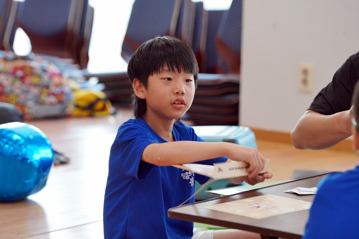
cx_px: 180
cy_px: 120
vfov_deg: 9.9
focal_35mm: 138
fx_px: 1376
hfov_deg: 14.9
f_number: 4
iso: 1250
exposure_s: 1/160
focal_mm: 138
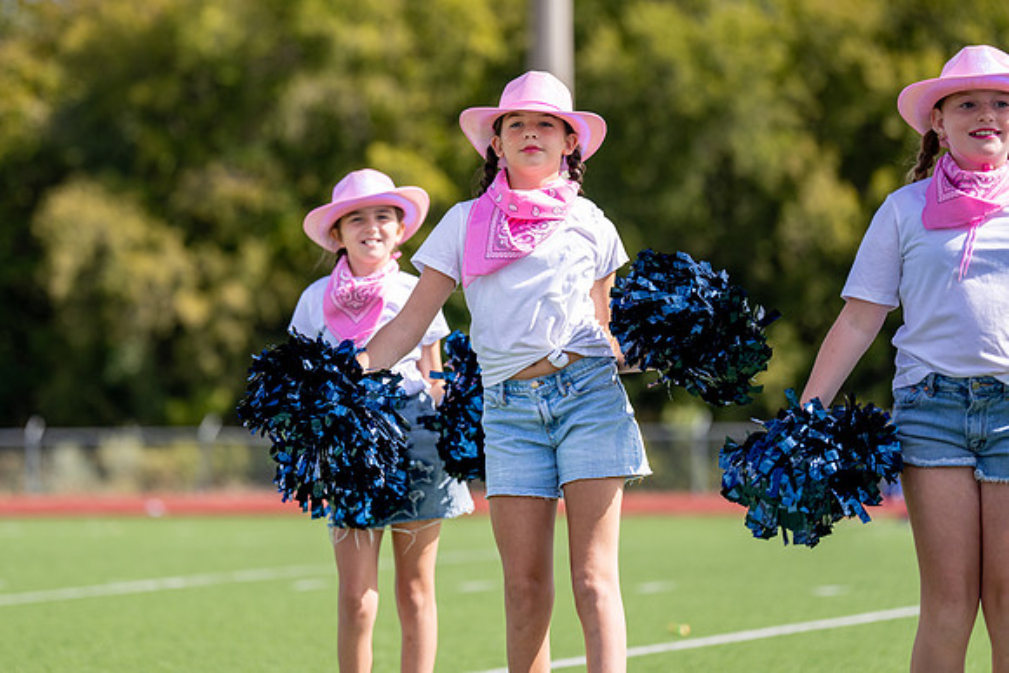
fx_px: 4847
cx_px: 389
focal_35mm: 173
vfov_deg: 7.9
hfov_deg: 11.9
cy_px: 274
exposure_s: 1/4000
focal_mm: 140
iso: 250
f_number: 2.8
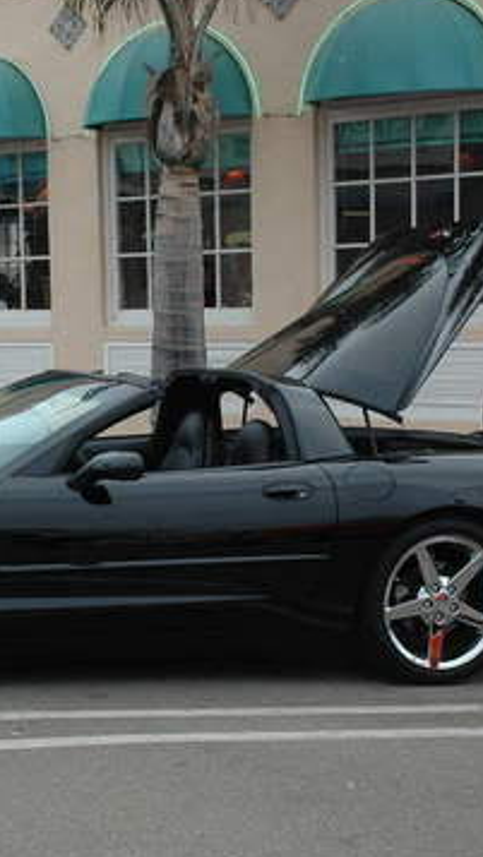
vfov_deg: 27.9
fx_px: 1728
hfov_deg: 15.5
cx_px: -46
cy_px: 478
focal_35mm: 76
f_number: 7.1
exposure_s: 1/200
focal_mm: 27
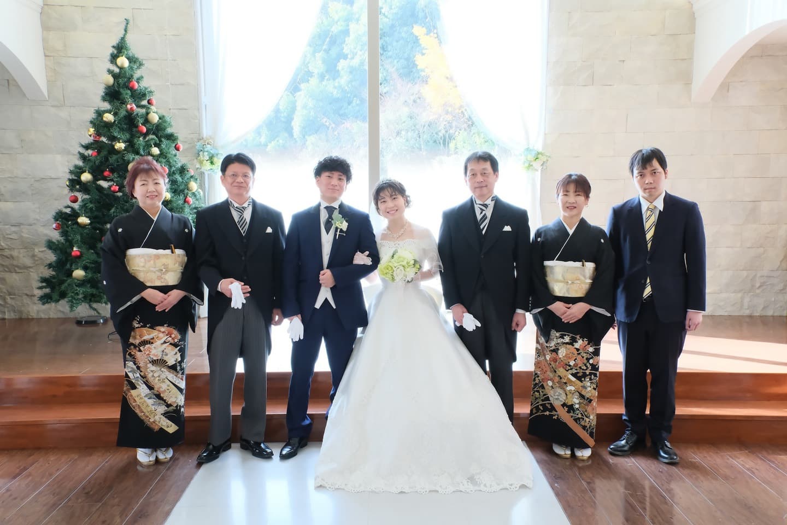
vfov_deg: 43.6
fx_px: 656
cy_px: 262
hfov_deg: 61.9
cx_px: 394
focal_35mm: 30
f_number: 5.6
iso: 1600
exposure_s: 1/80
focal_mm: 20
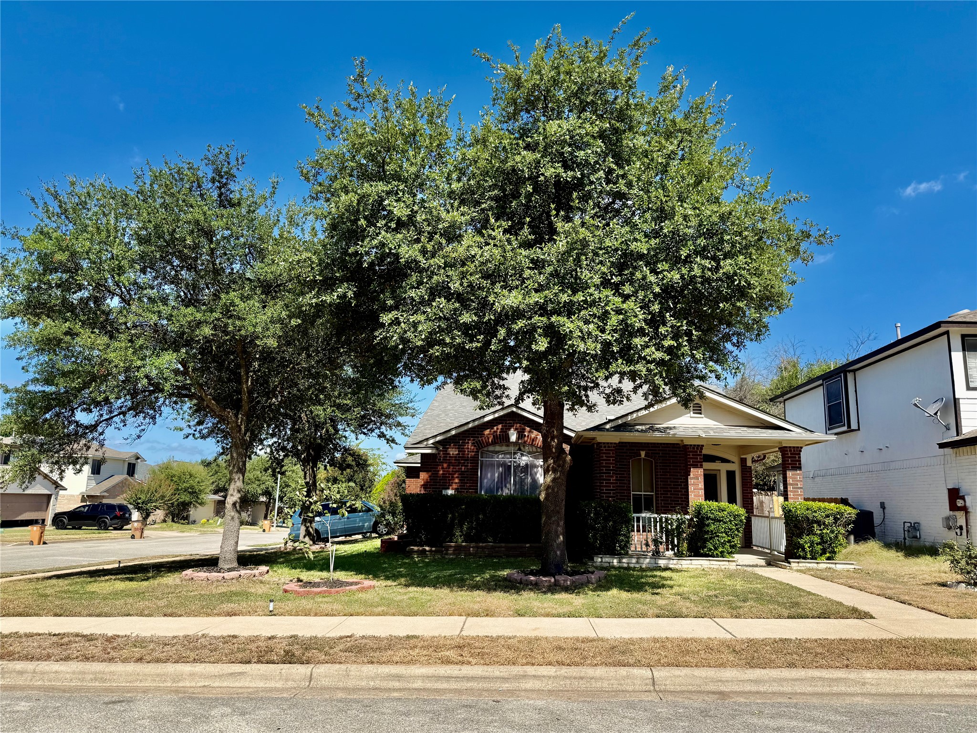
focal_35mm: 24
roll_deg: -1.7
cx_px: 488
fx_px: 677
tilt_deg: +10.9
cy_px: 366
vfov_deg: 56.8
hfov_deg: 71.6
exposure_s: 1/3145
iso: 80
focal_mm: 6.76
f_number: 1.78
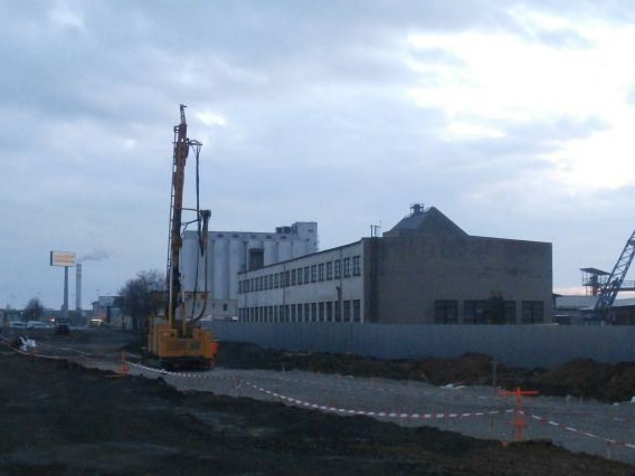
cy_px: 263
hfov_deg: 36.1
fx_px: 972
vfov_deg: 27.5
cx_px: 292
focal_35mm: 53
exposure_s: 1/125
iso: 800
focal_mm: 8.29
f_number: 4.2
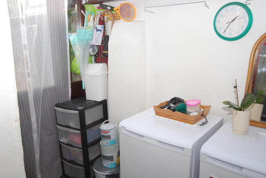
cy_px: 89
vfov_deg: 43.7
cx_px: 133
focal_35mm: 30
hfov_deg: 61.9
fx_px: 222
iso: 200
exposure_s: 1/125
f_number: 5.6
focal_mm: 20
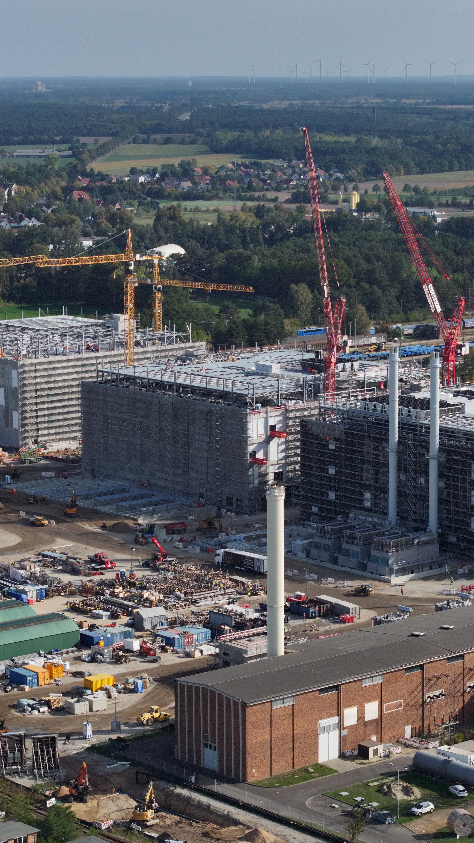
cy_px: 422
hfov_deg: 11.9
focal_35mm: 102
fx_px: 2279
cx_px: 336
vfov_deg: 20.9
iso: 200
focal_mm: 19.35
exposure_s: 1/80
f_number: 2.8
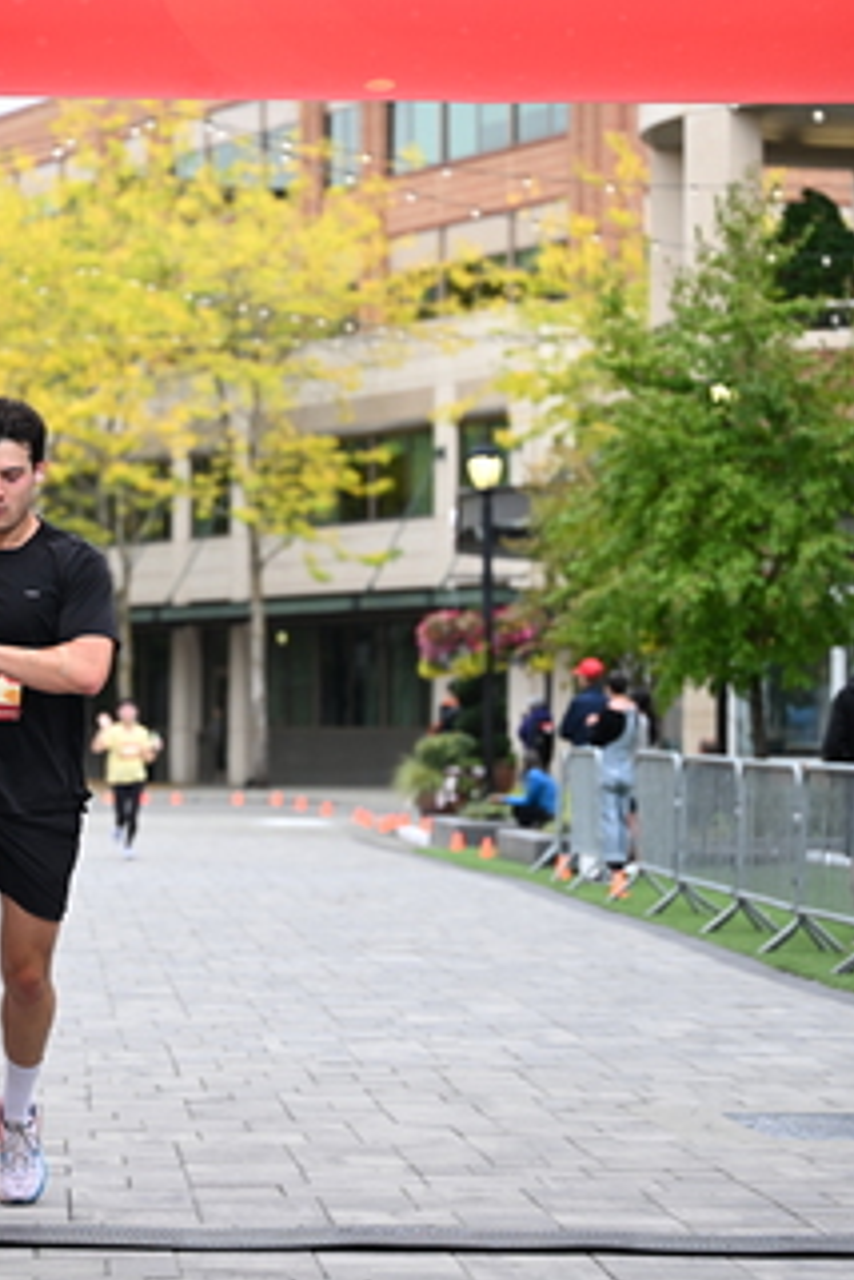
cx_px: 152
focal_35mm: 120
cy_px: 588
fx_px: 4270
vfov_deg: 17.1
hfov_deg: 11.4
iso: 640
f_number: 2.8
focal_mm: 70
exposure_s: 1/2000
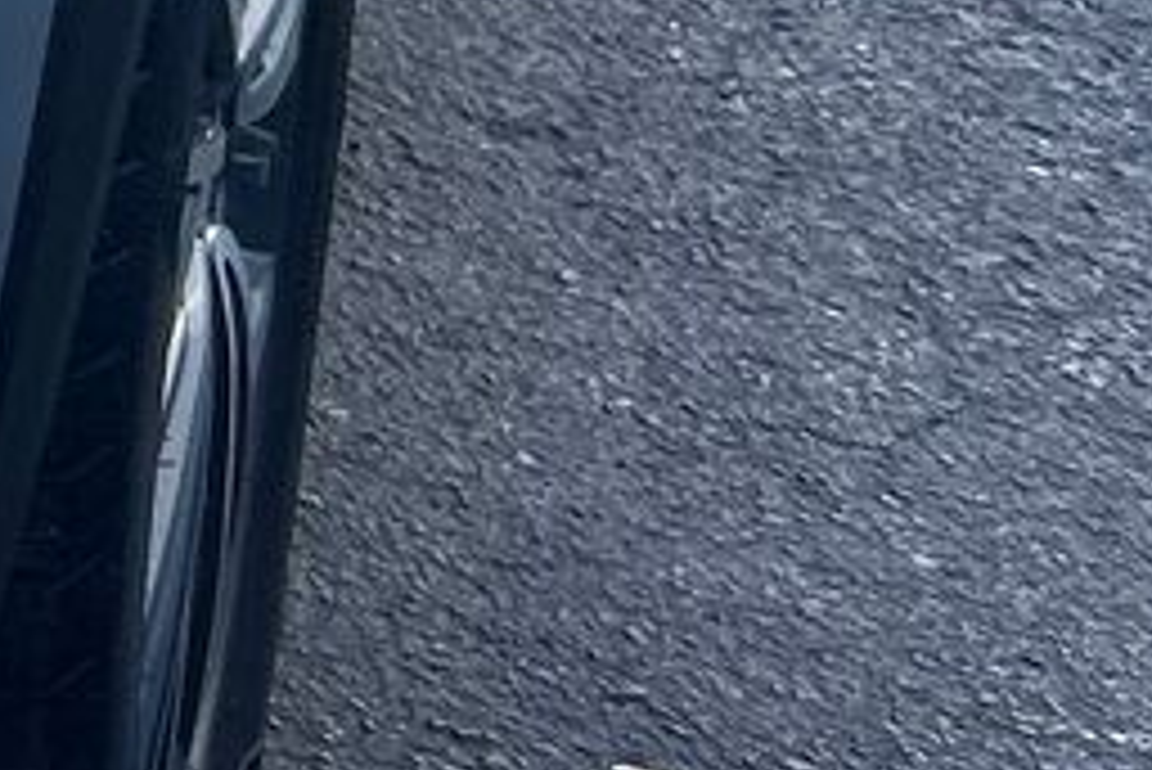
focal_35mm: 169
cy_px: -815
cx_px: -1966
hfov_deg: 10.0
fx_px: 5411
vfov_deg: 7.8
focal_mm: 5.7
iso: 50
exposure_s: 1/572
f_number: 1.5
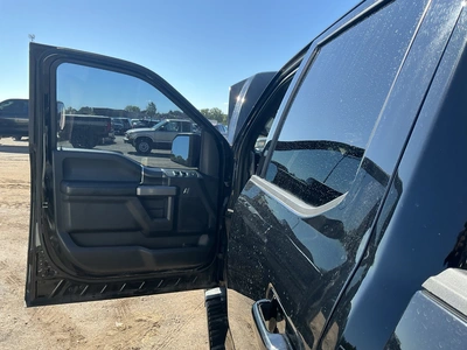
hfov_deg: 63.4
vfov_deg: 49.7
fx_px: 378
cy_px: 175
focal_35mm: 28
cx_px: 234
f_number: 1.8
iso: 25
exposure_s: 1/666
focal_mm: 3
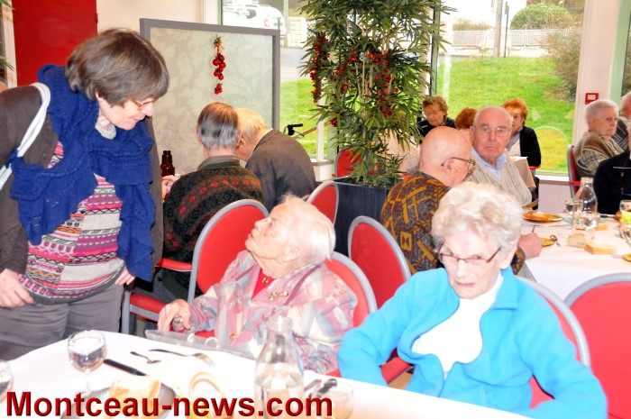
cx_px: 316
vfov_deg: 28.0
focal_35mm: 48
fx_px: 840
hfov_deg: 41.2
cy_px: 210
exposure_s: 1/60
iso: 3200
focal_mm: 32
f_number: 7.1
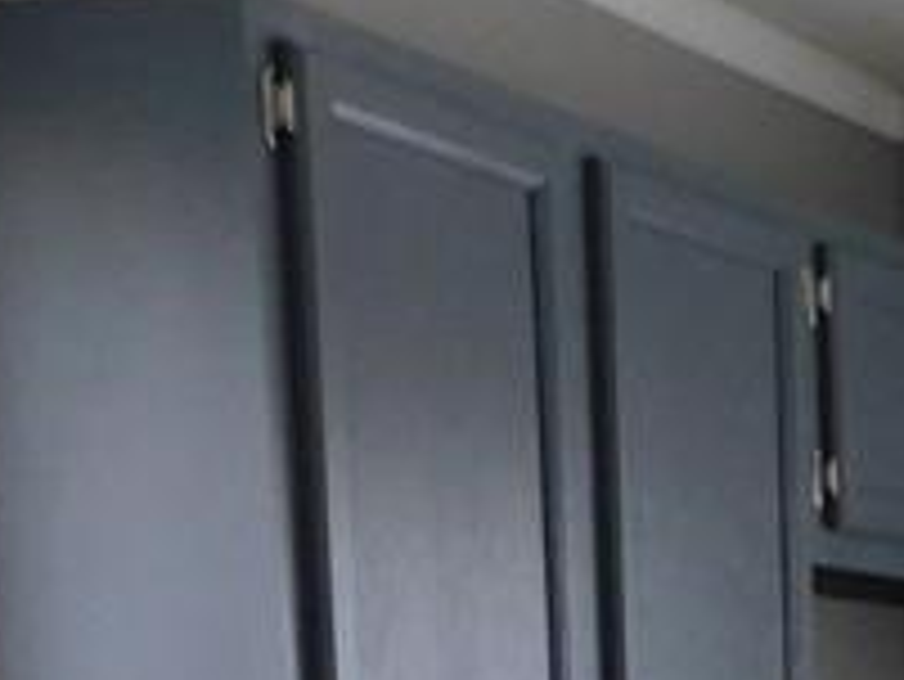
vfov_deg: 11.2
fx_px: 3057
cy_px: 1459
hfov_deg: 15.1
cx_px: 1516
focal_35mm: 117
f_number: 3
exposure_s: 1/30
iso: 320
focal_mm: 4
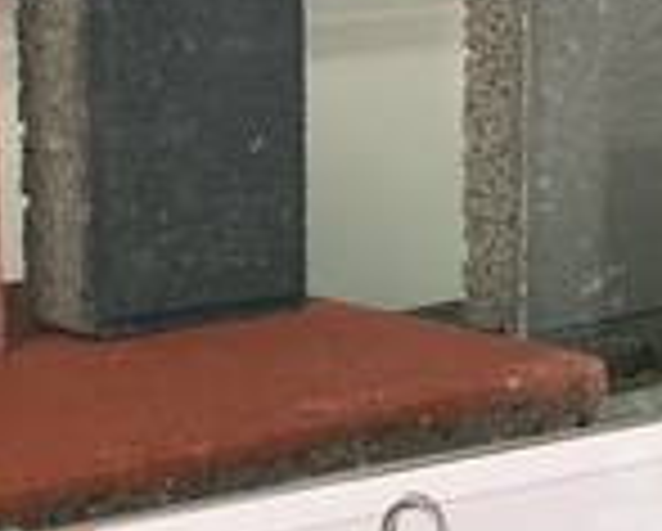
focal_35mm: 138
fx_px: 2707
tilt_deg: -9.9
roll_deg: -1.1
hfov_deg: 13.5
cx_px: 815
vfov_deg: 11.2
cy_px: 252
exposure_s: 1/104
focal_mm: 6
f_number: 2.4
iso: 125
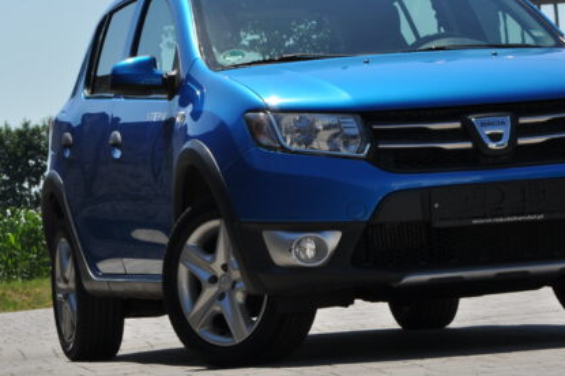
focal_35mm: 228
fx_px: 3571
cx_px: 402
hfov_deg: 9.0
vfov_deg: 6.0
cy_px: 191
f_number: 18
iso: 200
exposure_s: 1/200
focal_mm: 105
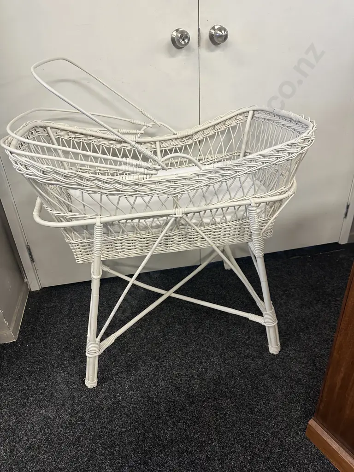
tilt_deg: -30.7
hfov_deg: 56.8
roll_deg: +3.2
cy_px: 236
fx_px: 327
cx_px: 177
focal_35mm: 24
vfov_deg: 71.6
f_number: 1.78
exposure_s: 1/100
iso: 200
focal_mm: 6.86
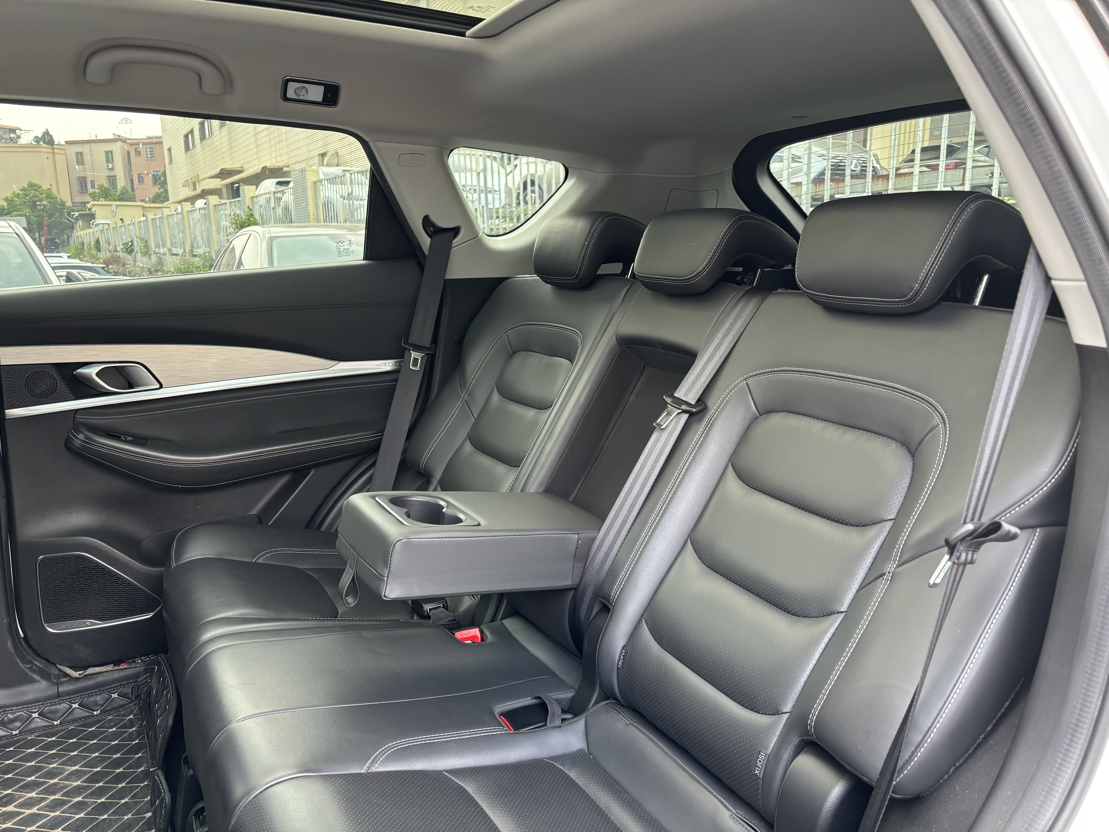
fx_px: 833
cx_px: 554
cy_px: 416
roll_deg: +0.7
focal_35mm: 26
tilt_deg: -12.2
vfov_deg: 53.1
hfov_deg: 67.3
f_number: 1.6
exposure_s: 1/121
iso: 125
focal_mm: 5.96
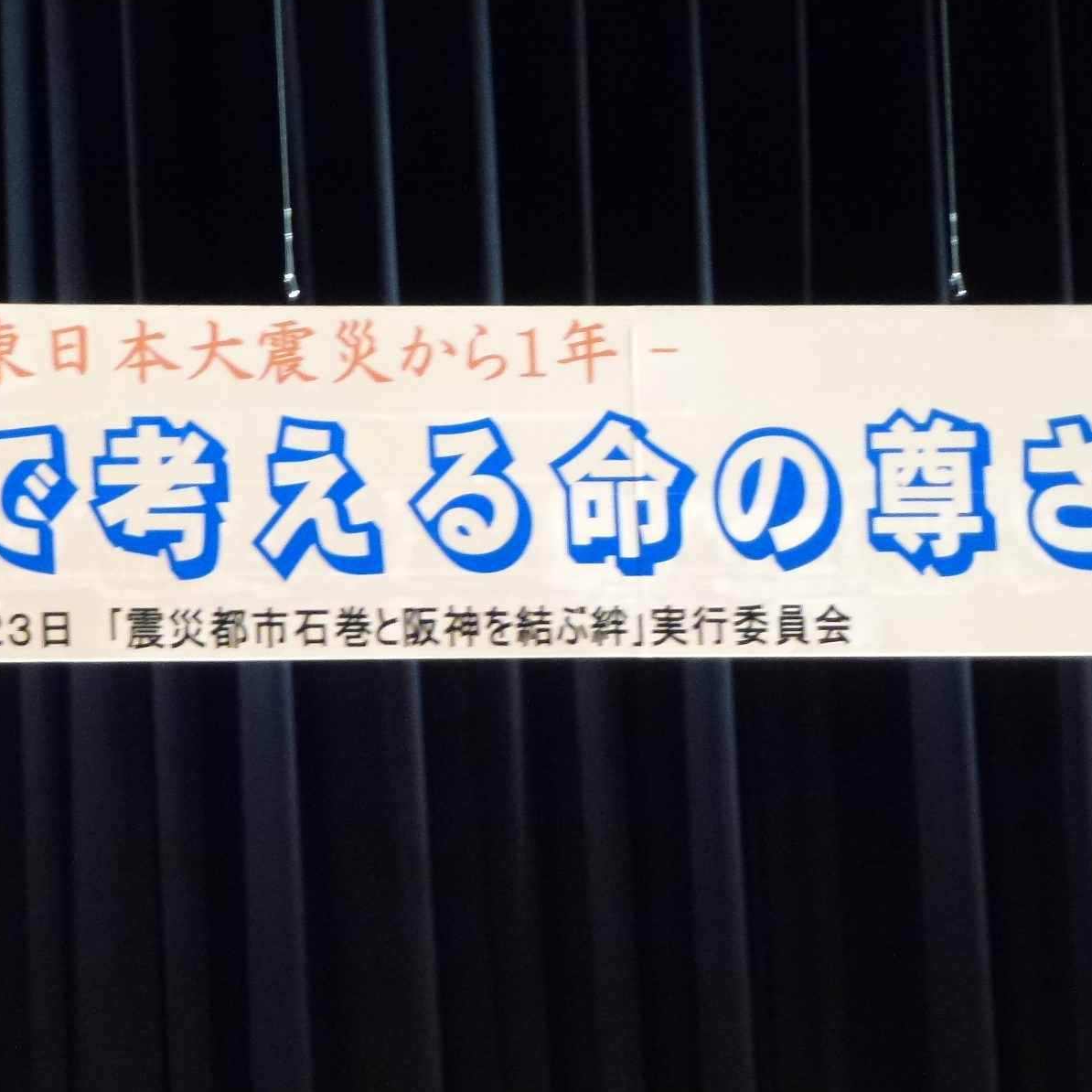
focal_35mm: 276
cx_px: 272
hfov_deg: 6.3
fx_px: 9851
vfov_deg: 6.3
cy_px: 619
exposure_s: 1/4
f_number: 5.4
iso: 400
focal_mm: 32.6
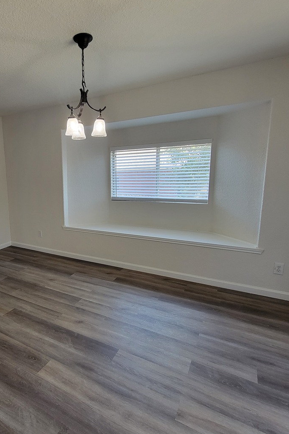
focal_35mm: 19
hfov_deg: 61.5
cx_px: 78
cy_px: 210
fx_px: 229
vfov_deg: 86.9
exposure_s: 1/60
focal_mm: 2.2
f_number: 2.2
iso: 125
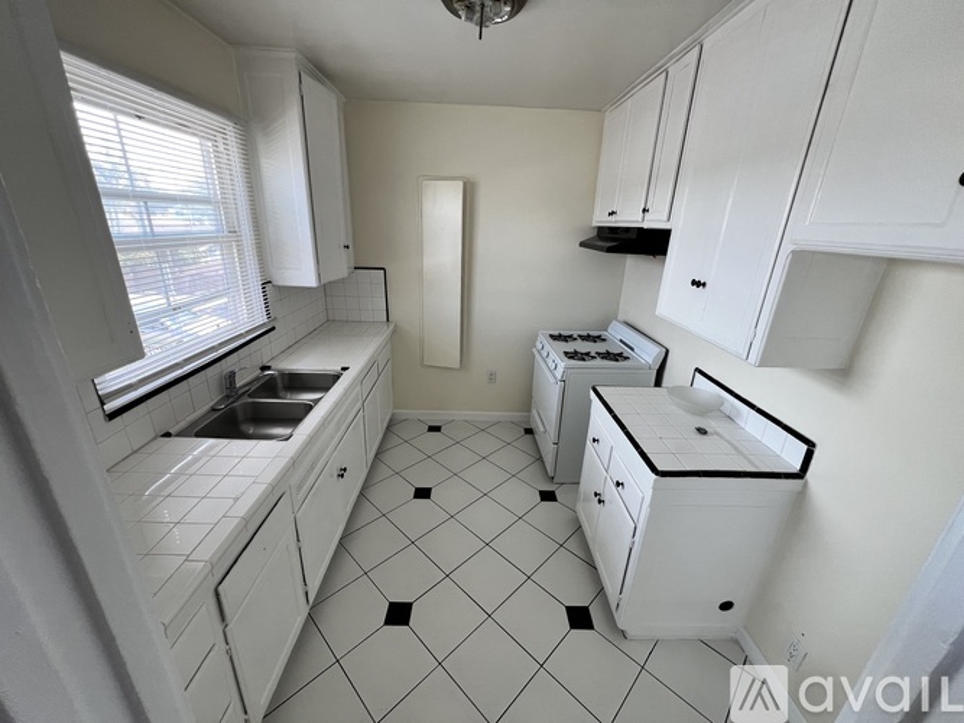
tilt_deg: -20.7
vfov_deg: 89.9
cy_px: 362
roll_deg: -1.7
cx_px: 482
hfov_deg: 106.2
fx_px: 362
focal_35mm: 13
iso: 80
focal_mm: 1.57
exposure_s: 1/99
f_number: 1.8
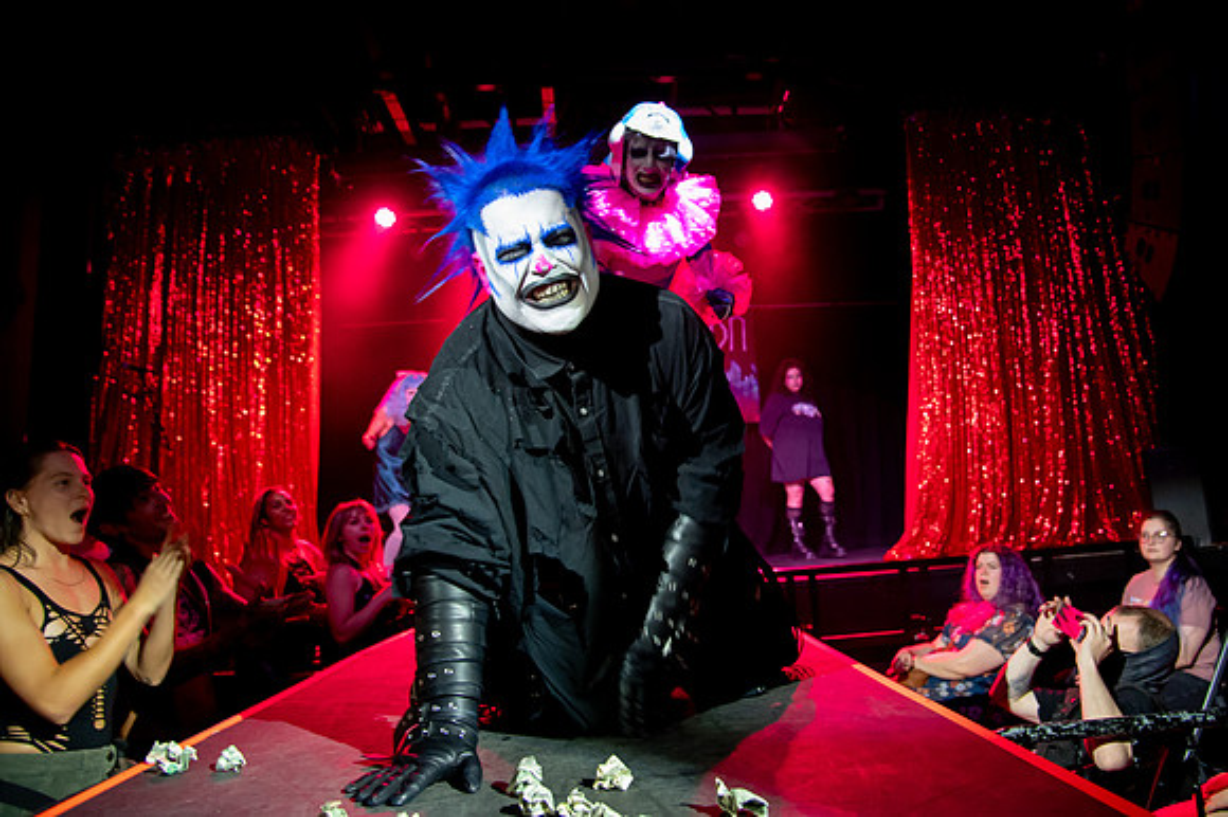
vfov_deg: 47.9
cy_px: 372
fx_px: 918
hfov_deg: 67.4
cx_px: 669
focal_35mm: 27
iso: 6400
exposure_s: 1/60
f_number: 4
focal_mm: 24
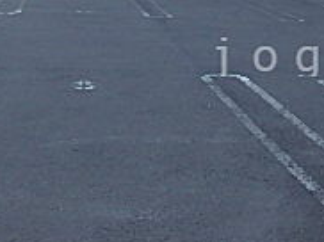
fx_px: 692
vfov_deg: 19.7
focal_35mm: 74
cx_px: 335
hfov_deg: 24.9
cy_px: 55
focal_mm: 3.7
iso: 125
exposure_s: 1/640
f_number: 3.5
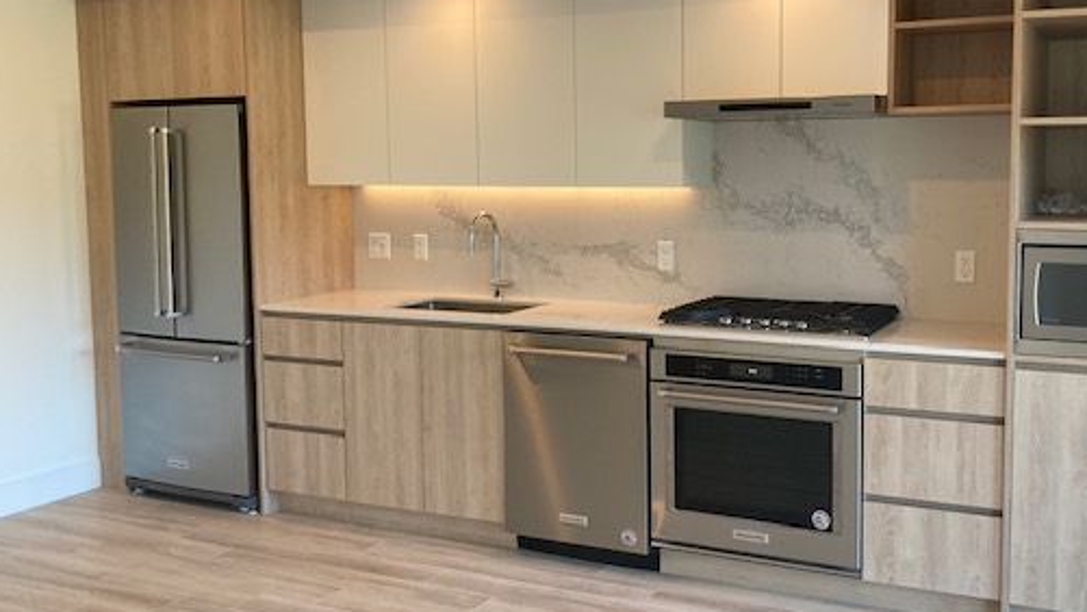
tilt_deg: -5.4
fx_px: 1124
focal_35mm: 39
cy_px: 260
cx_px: 647
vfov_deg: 30.4
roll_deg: +0.2
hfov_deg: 51.3
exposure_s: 1/60
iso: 64
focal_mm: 3.99
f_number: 1.8
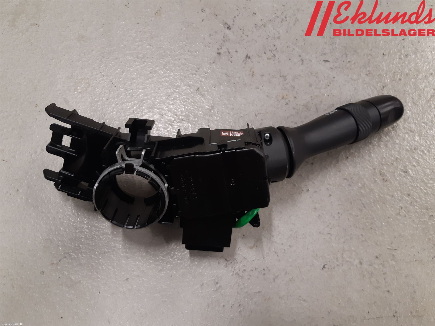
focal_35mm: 26
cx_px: 218
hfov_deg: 67.3
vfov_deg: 53.1
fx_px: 327
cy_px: 163
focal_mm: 3.93
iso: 125
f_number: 1.7
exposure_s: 1/50
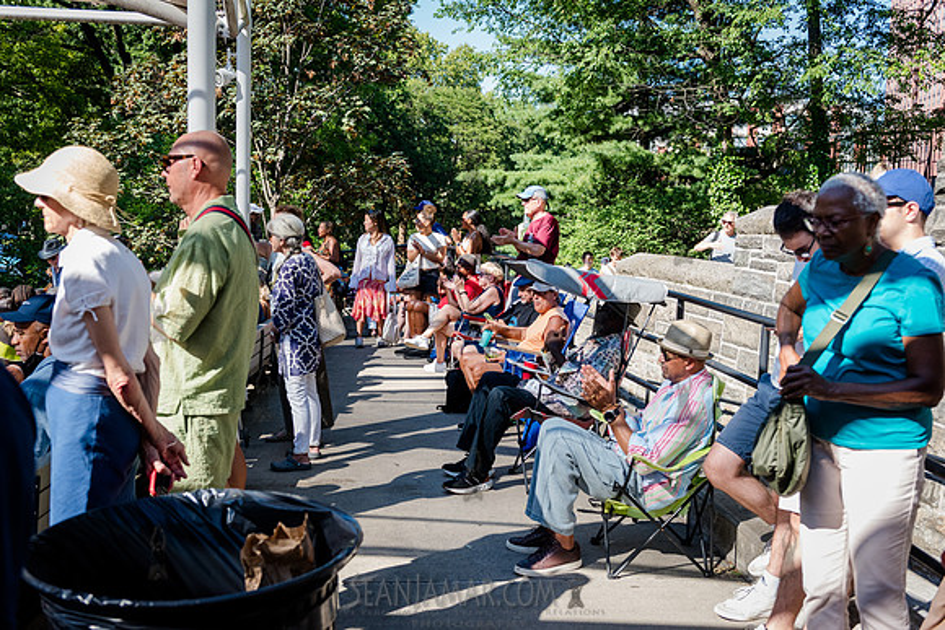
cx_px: 472
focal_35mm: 38
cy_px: 315
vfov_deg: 35.1
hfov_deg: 50.7
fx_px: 998
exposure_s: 1/2000
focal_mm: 38
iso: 1250
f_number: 4
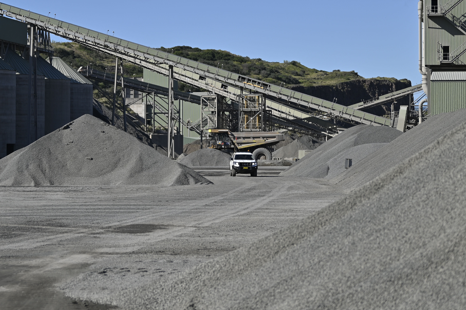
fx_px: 1553
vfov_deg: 11.4
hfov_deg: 17.0
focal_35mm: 120
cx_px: 186
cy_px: 78
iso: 50
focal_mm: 70
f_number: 2.8
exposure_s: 1/2500
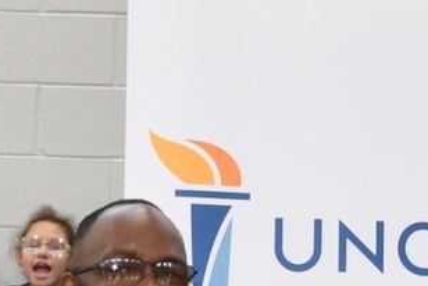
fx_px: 1273
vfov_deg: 12.2
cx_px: 277
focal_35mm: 107
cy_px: 428
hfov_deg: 19.0
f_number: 4
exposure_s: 1/100
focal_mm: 22
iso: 400
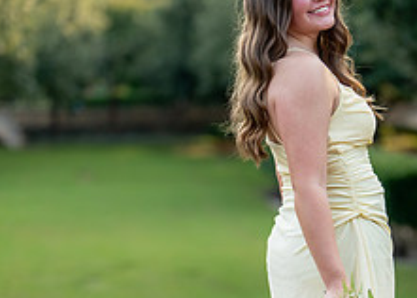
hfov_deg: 13.9
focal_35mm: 143
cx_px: 350
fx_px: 1694
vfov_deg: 10.0
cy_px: 250
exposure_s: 1/2000
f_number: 1.2
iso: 200
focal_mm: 50
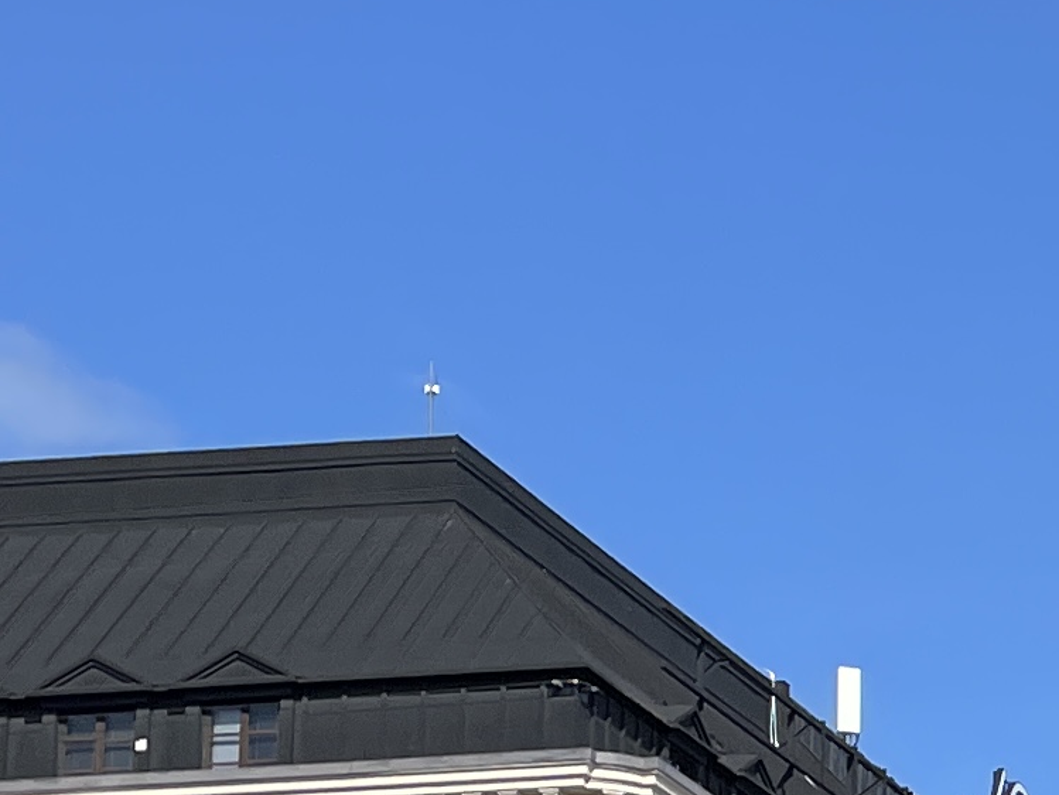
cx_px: 2149
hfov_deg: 12.4
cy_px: 1054
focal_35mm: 140
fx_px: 4284
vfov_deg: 10.4
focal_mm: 4.2
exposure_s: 1/4292
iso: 32
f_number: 1.6
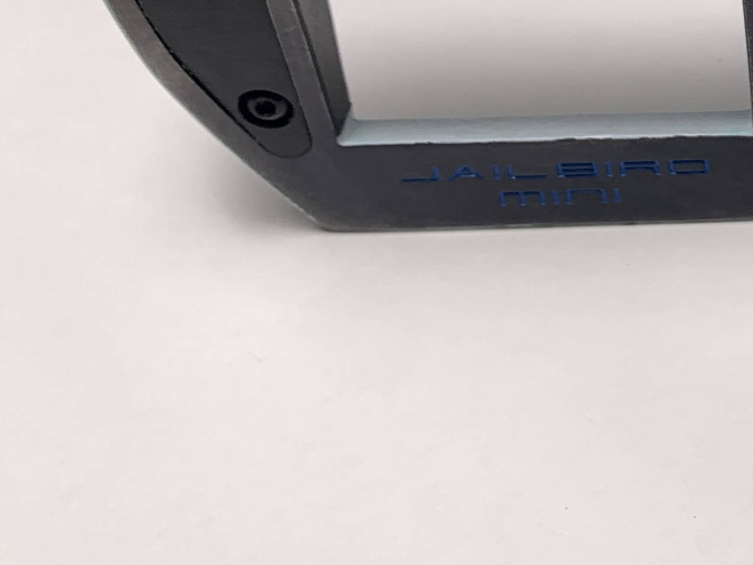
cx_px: 1066
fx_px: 1784
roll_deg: -3.4
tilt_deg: -40.9
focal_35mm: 82
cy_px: -84
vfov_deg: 17.3
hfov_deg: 20.9
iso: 25
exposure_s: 1/238
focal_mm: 4.25
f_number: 1.8
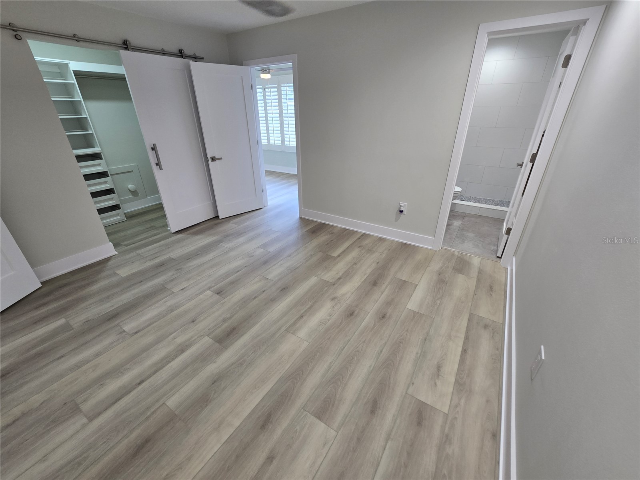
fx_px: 240
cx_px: 320
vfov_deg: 89.9
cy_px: 240
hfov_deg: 106.2
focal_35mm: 13
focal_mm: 2.2
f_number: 2.2
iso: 160
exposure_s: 1/60
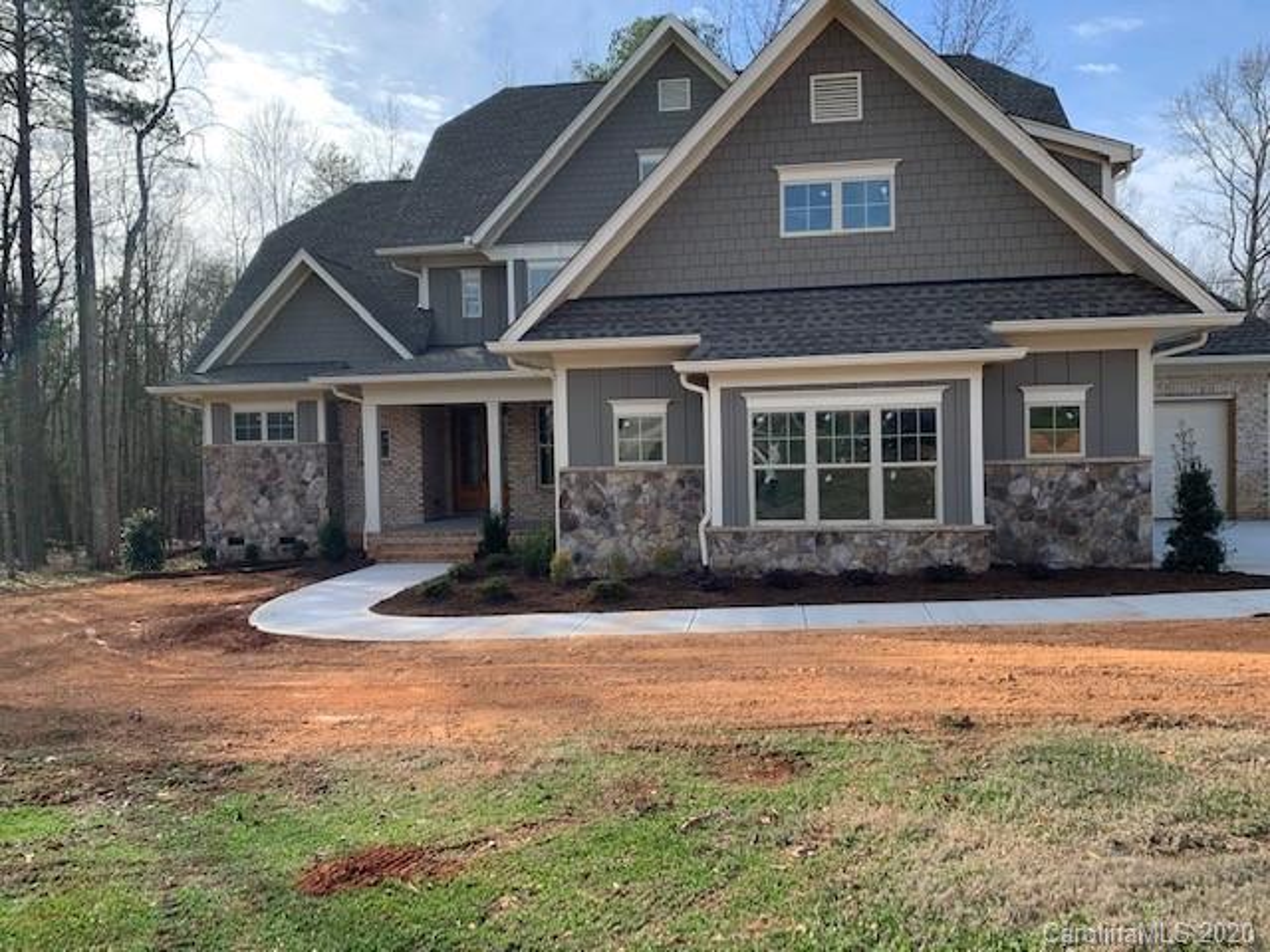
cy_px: 476
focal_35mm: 26
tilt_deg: -2.0
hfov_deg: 67.3
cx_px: 635
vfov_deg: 53.1
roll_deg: +1.6
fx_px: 954
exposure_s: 1/887
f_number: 1.8
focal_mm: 4.25
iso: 25
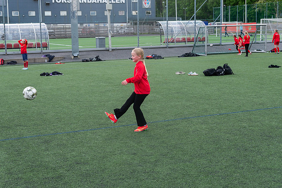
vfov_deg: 23.5
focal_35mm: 58
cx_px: 141
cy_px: 94
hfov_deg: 34.6
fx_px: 453
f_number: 4
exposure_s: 1/640
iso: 800
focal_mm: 56
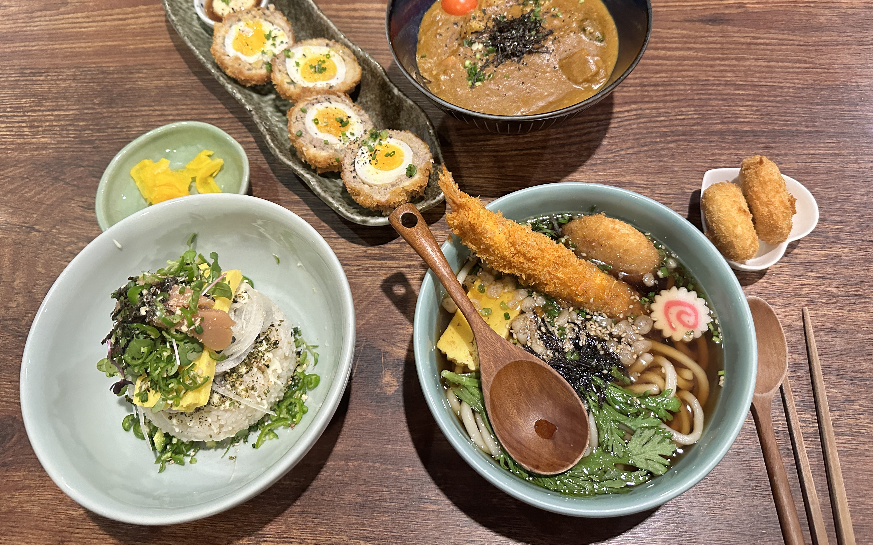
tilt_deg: -62.7
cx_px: 436
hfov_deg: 70.4
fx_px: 619
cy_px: 217
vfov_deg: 47.3
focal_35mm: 26
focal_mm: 6.86
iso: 640
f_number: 1.78
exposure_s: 1/60
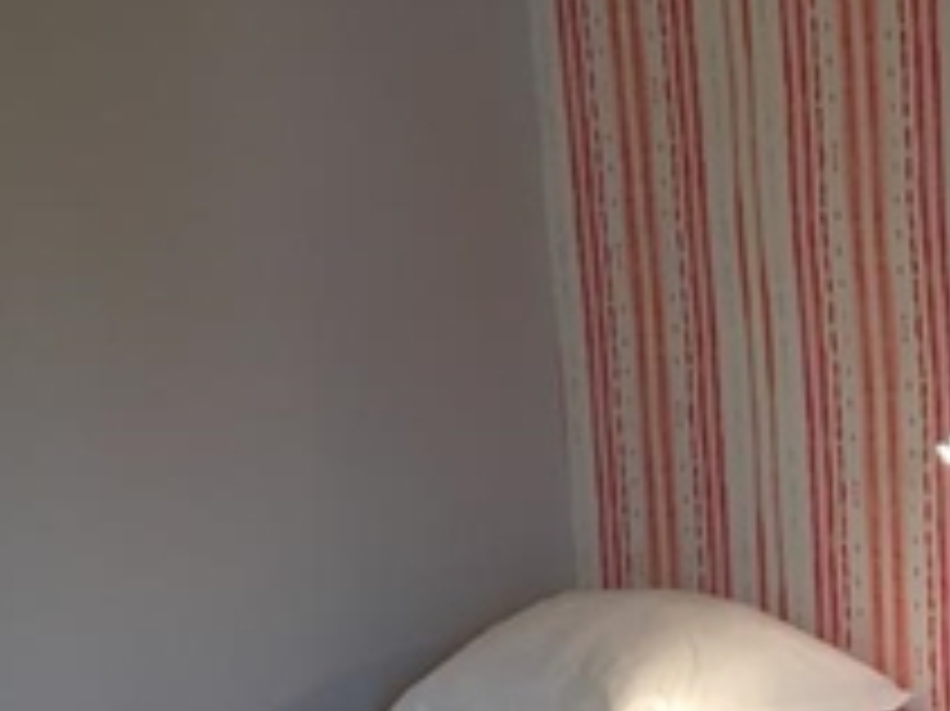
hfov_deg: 20.4
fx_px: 2386
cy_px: 722
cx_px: 1258
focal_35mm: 87
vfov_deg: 16.6
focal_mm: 4.15
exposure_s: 1/33
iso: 40
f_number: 2.2
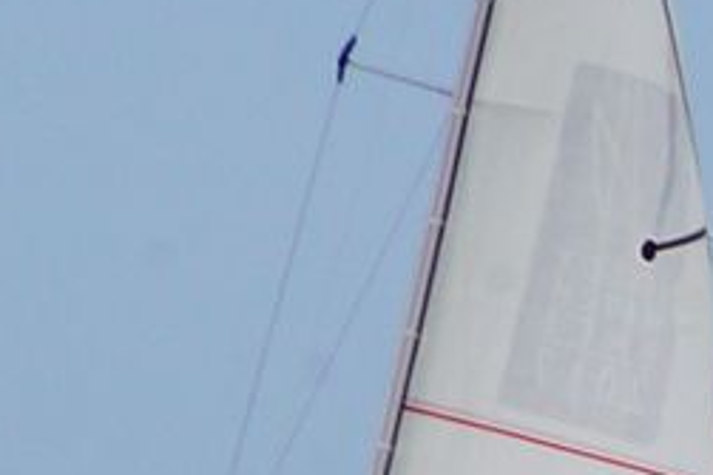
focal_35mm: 2388
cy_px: 465
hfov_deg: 0.9
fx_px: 47263
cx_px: 2088
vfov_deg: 0.6
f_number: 22
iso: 160
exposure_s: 1/60
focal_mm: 200
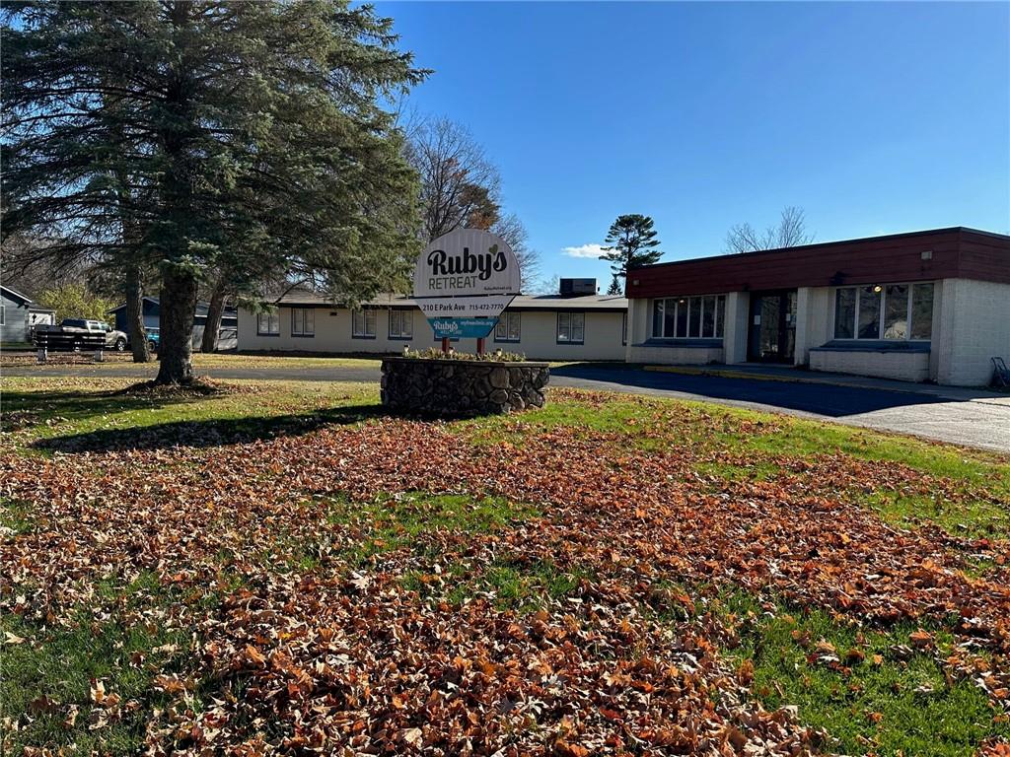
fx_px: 700
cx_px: 505
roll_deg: -1.3
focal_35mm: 24
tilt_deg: -3.3
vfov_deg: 56.8
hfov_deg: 71.6
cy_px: 378
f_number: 1.78
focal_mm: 6.86
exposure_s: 1/3058
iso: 80
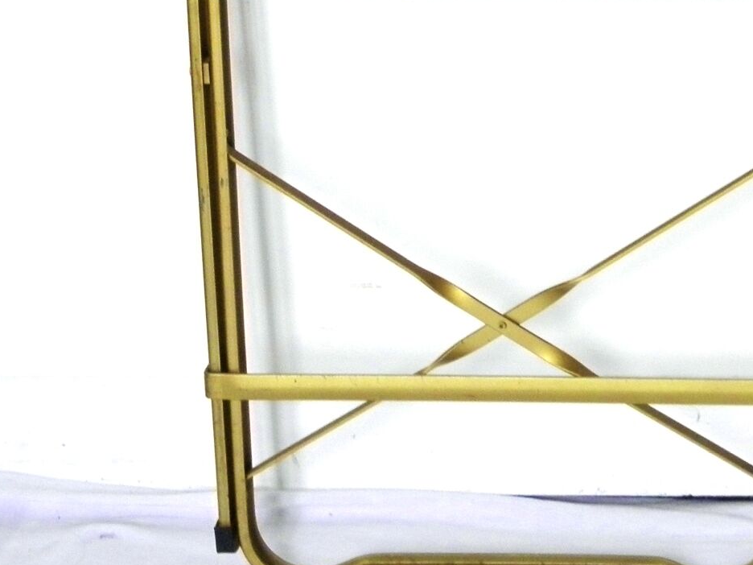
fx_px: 2023
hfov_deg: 20.1
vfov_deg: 15.3
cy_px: -126
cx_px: 826
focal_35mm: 93
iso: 200
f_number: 3.7
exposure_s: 1/10
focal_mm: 6.2
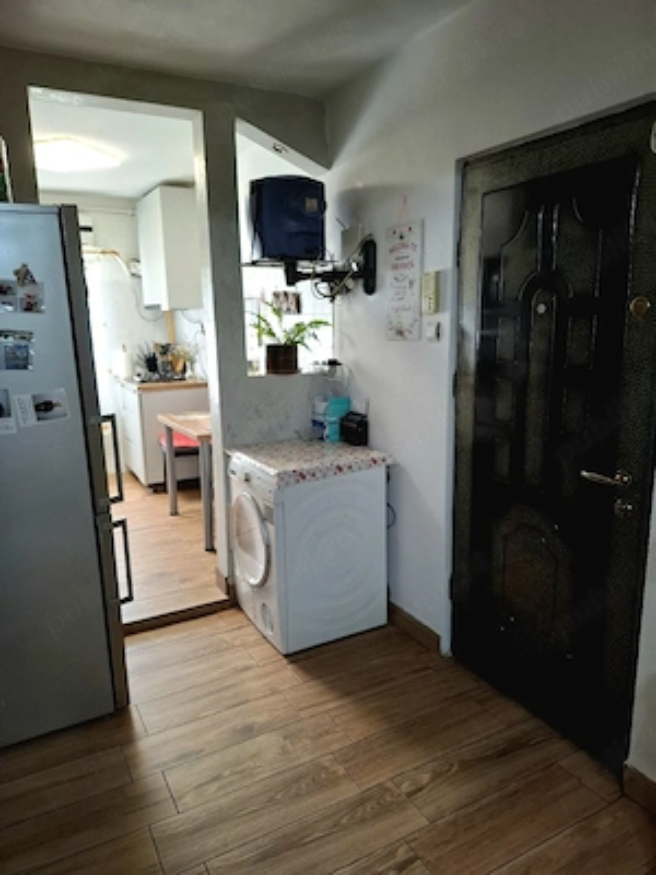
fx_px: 581
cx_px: 328
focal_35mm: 23
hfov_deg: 58.9
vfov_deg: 73.9
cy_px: 438
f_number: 1.8
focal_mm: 5.54
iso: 200
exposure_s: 1/60.2
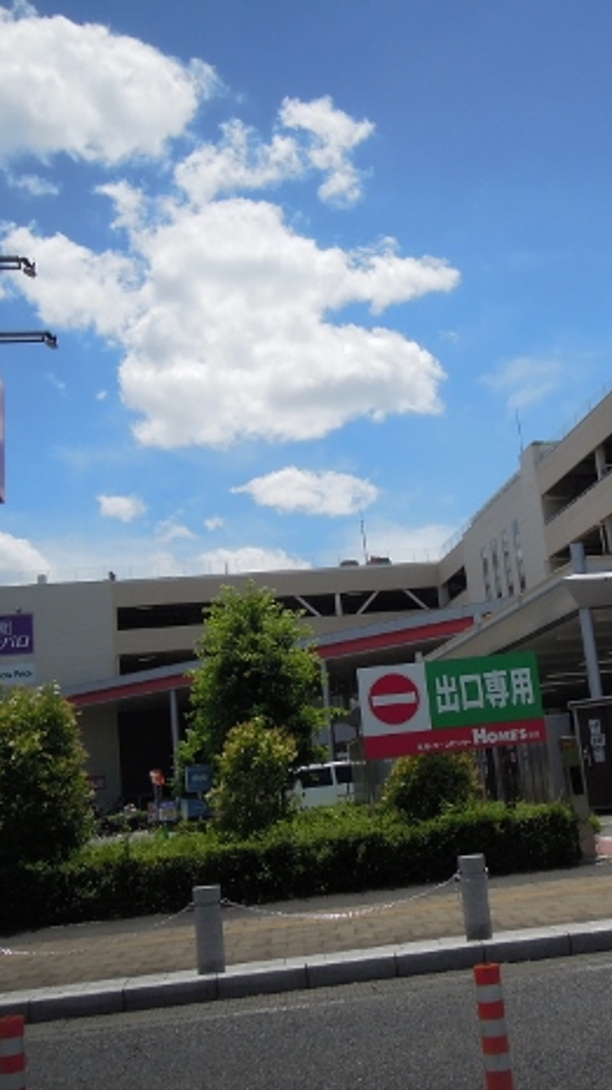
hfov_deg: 32.6
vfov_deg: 55.3
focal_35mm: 36
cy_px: 534
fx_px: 1040
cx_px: 394
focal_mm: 4.3
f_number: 5
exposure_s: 1/1600
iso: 160
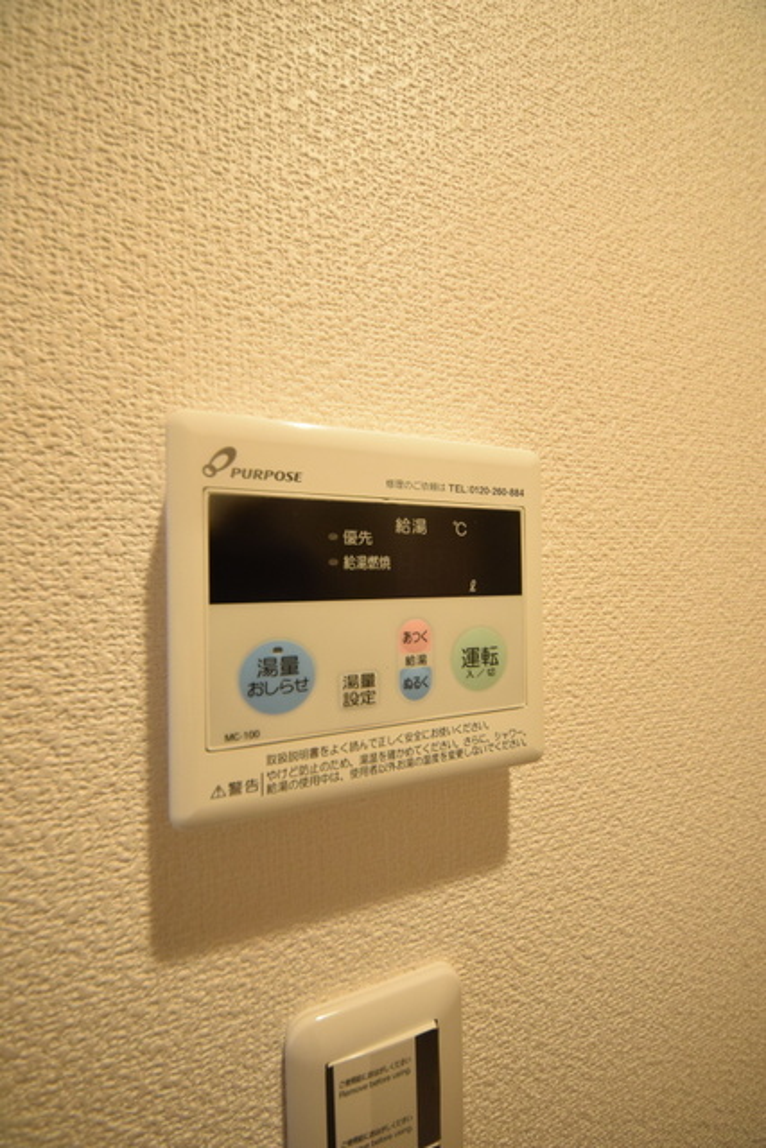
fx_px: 383
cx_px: 383
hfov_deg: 90.0
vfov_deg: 112.6
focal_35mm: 12
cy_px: 574
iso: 1600
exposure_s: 1/100
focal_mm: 8
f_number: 4.5
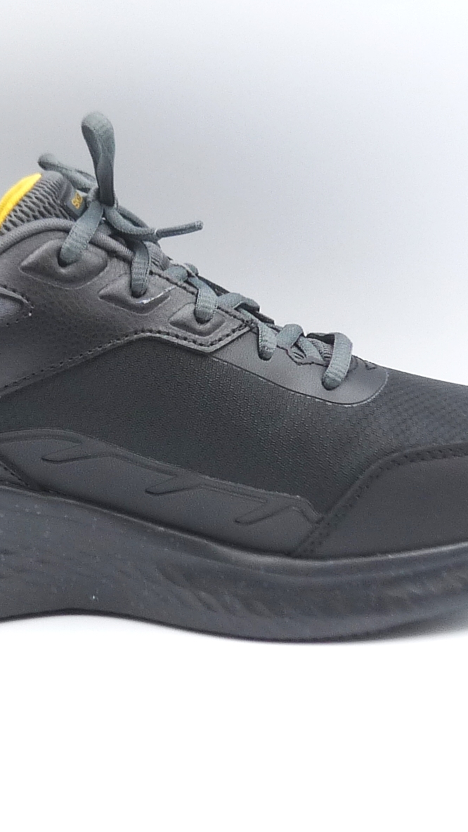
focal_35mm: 81
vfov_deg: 26.2
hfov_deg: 14.9
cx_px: 126
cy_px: 417
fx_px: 1787
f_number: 4
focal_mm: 5.5
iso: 100
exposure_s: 1/100
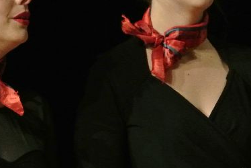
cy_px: 35
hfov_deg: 3.2
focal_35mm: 636
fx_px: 4438
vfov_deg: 2.2
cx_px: 78
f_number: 5.6
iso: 3200
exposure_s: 1/60
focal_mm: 110
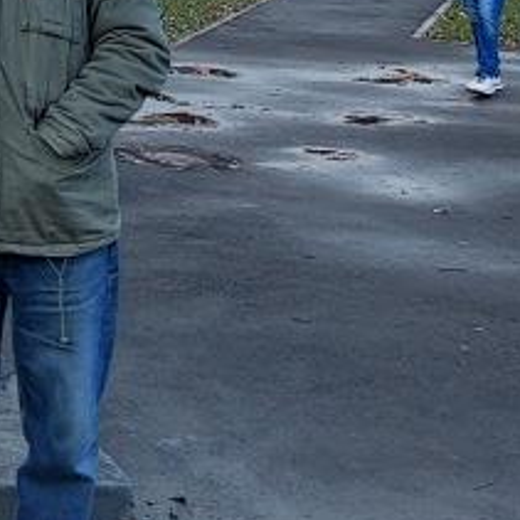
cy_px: -313
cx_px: -375
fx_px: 1751
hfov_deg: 15.0
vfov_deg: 15.3
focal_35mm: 103
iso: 32
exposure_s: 1/334
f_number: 1.8
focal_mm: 5.23
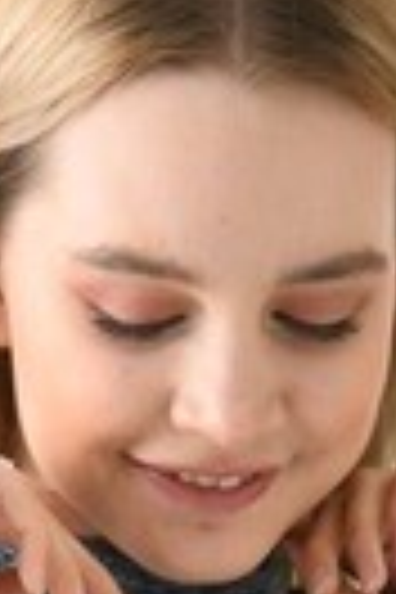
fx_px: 6352
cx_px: 230
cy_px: 1134
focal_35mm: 385
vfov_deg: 5.3
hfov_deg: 3.6
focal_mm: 68
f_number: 5.6
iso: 100
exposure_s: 1/160
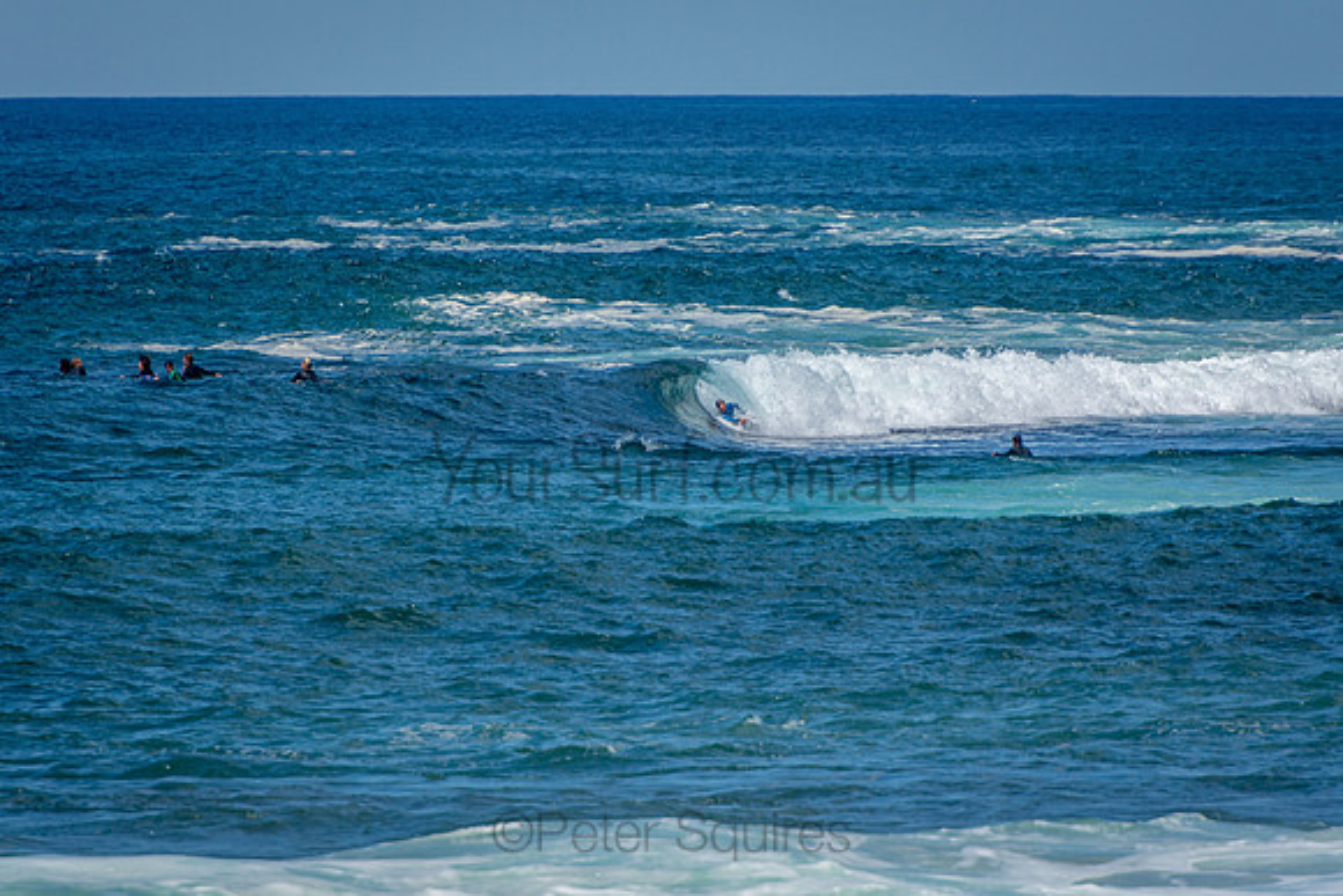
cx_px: 672
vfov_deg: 2.2
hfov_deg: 3.3
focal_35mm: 626
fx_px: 23354
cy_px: 448
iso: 320
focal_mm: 400
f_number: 5.6
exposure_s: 1/2000
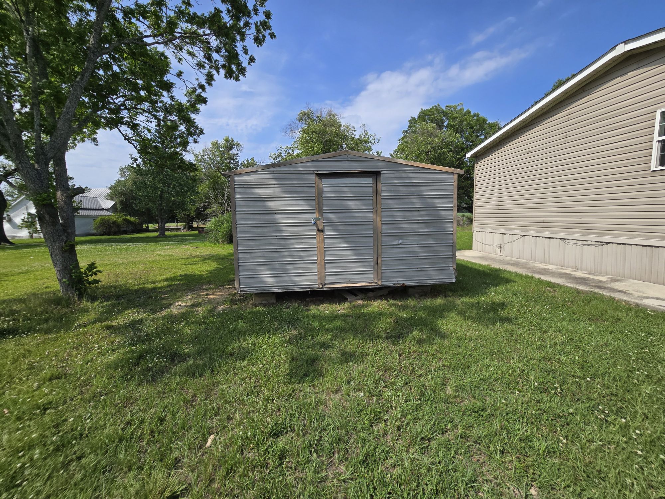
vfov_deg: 89.9
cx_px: 332
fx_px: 250
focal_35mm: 13
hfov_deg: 106.2
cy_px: 250
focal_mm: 2.2
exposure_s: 1/2820
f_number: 2.2
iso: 50
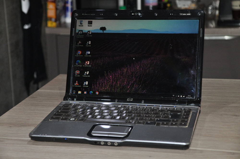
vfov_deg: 16.5
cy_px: 80
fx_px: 549
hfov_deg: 24.6
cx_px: 120
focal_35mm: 82
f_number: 5
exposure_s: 1/60
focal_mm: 55
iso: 800
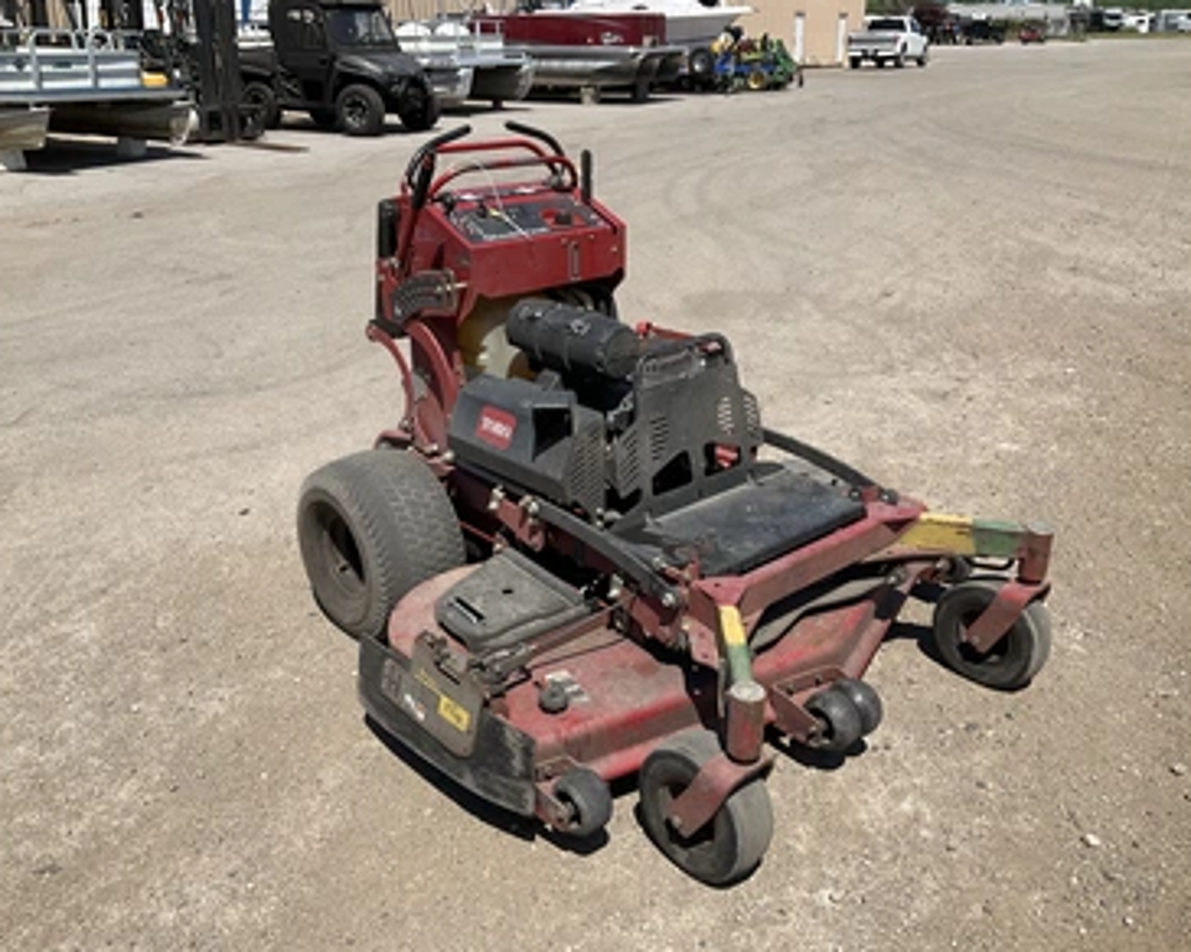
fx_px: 1093
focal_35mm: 31
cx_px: 587
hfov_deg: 57.2
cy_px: 483
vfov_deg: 47.1
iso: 25
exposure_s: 1/2141
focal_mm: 3
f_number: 1.8
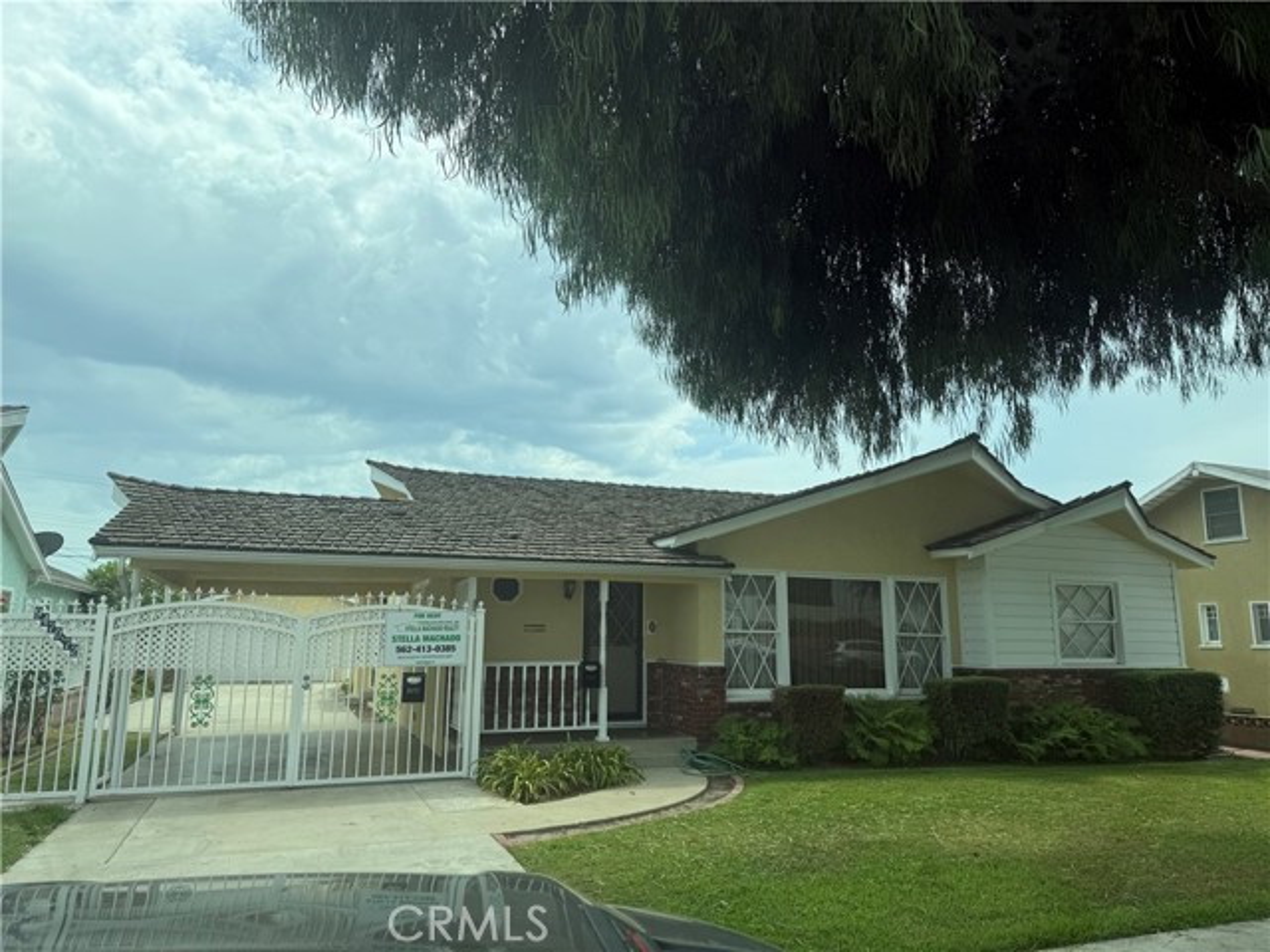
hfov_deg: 71.6
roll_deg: +0.2
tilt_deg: +10.6
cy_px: 476
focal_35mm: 24
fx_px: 881
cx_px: 635
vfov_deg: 56.8
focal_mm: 6.76
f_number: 1.78
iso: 80
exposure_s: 1/5319
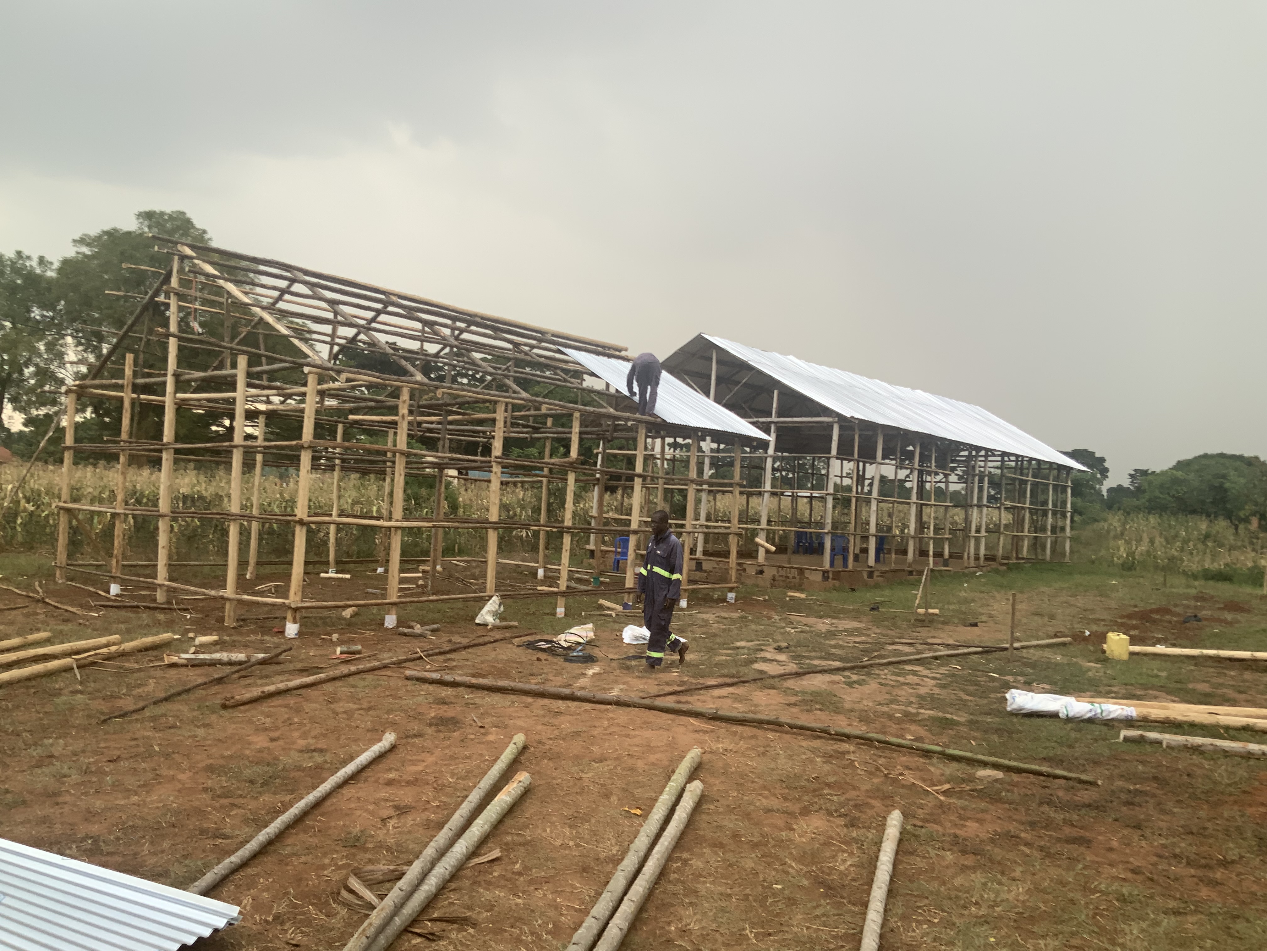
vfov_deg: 48.2
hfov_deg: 61.7
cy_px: 476
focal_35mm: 29
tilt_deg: +6.3
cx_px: 634
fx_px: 1061
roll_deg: -5.7
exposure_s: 1/149
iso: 16
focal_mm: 3
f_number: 1.8
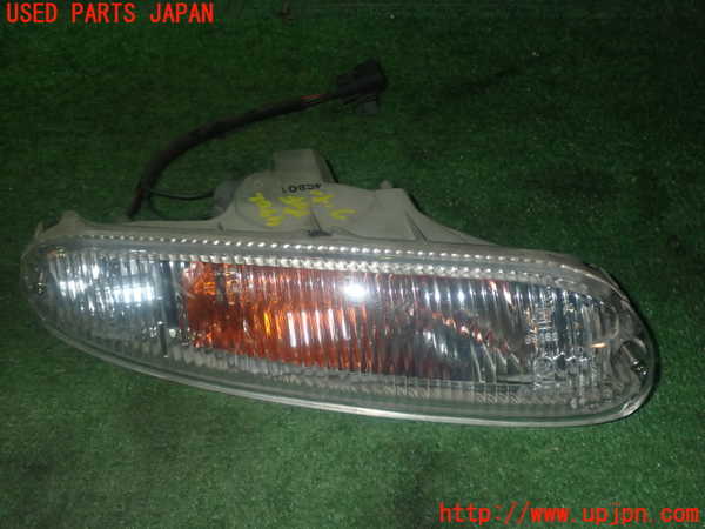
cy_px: 264
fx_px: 733
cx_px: 352
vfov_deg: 39.7
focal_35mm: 36
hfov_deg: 51.4
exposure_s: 1/40
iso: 400
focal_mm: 6.37
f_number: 7.1
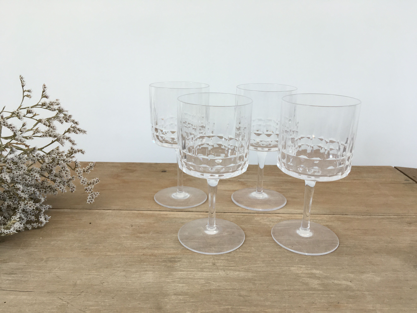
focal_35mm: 29
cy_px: 156
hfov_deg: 61.7
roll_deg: -1.0
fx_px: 349
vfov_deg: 48.2
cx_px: 208
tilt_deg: -15.7
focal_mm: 4.15
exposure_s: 1/100
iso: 32
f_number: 2.2
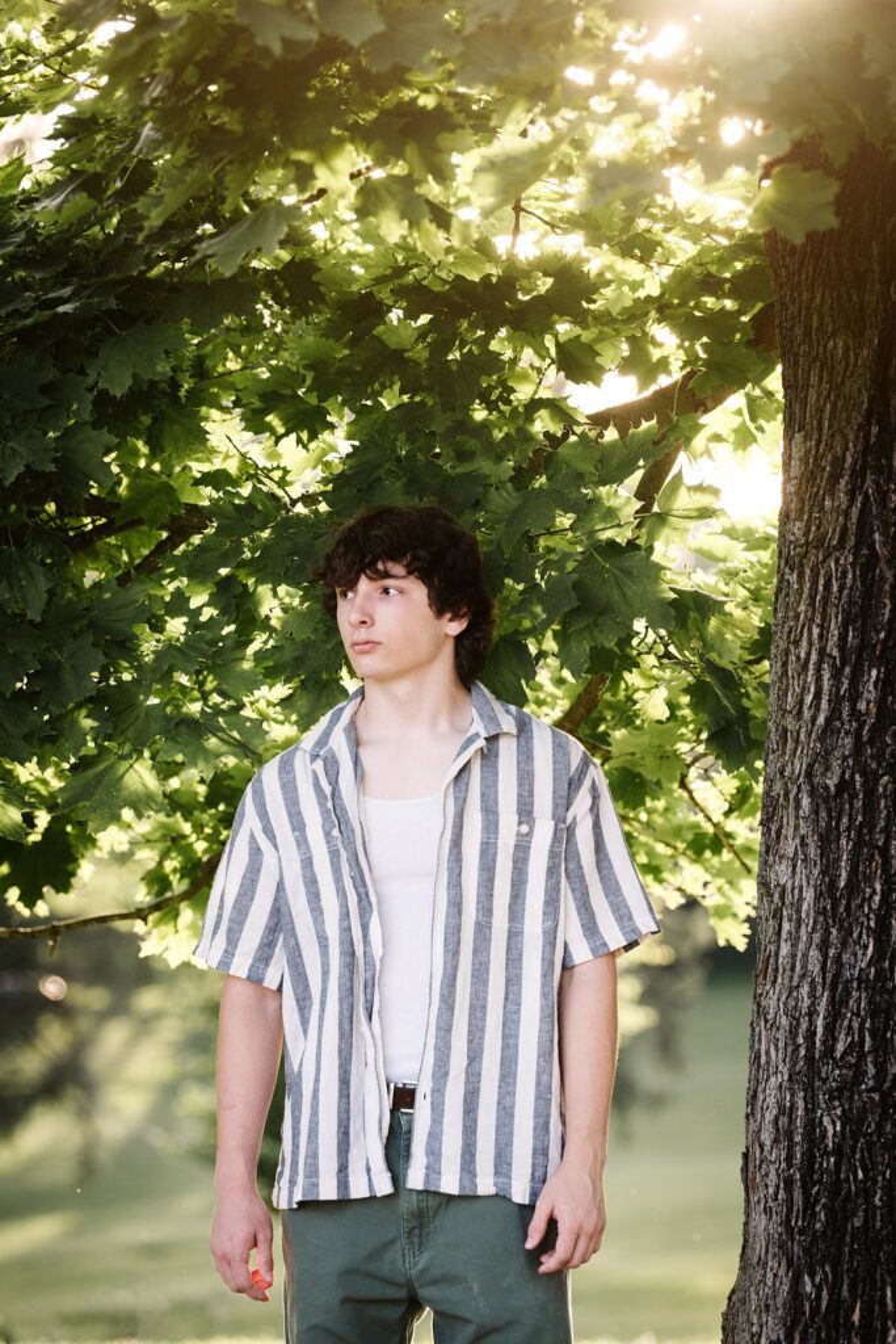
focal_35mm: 135
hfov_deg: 10.2
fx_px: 5038
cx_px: 448
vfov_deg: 15.2
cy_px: 672
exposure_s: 1/250
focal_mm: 135
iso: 400
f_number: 4
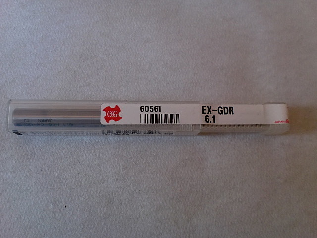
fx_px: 321
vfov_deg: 40.7
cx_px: 158
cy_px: 119
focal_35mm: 35
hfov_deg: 52.6
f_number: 3.1
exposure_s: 1/60
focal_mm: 6.3
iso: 160
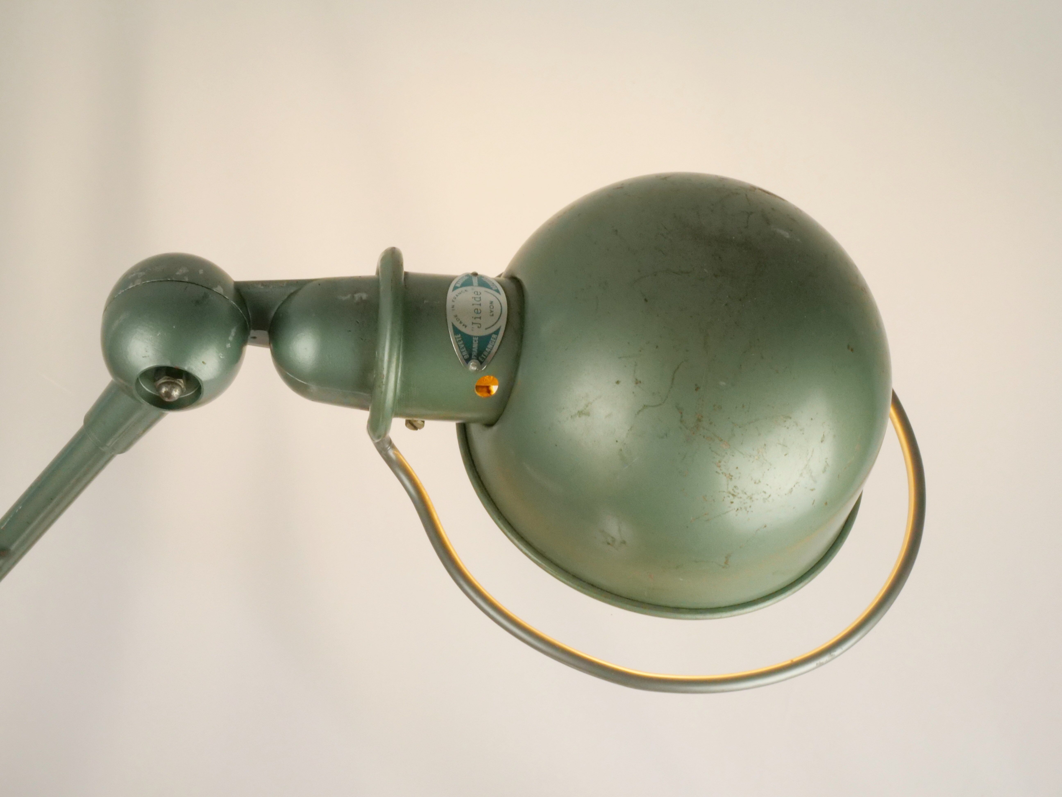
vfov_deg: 24.4
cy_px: 398
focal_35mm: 60
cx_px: 531
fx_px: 1841
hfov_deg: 32.2
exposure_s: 1/60
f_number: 22
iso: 3200
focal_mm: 30
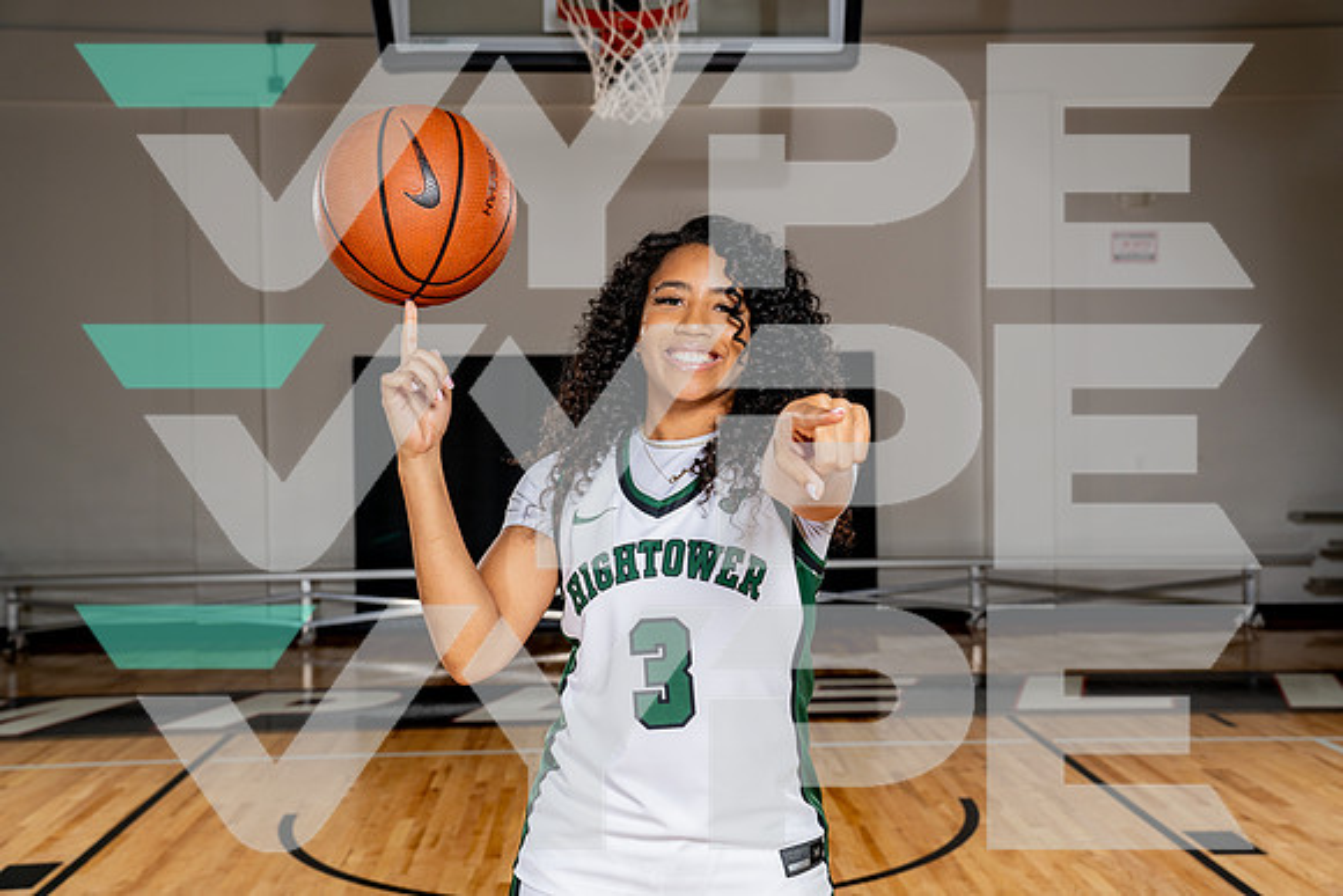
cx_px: 672
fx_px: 1604
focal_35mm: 43
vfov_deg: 31.2
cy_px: 448
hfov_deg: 45.4
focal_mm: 43
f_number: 5.6
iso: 200
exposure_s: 1/250
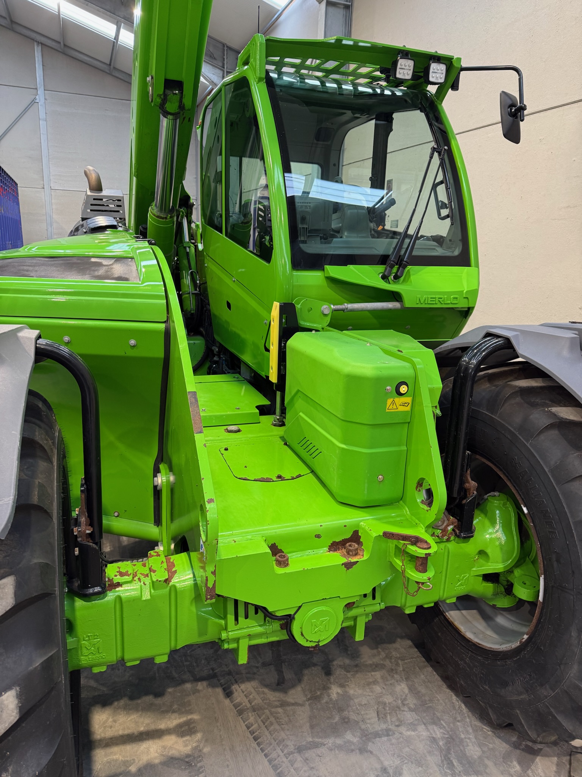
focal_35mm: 24
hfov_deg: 56.8
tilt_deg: -15.2
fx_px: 538
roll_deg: -2.9
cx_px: 291
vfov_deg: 71.6
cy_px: 388
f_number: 1.78
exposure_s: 1/100
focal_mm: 6.76
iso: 200
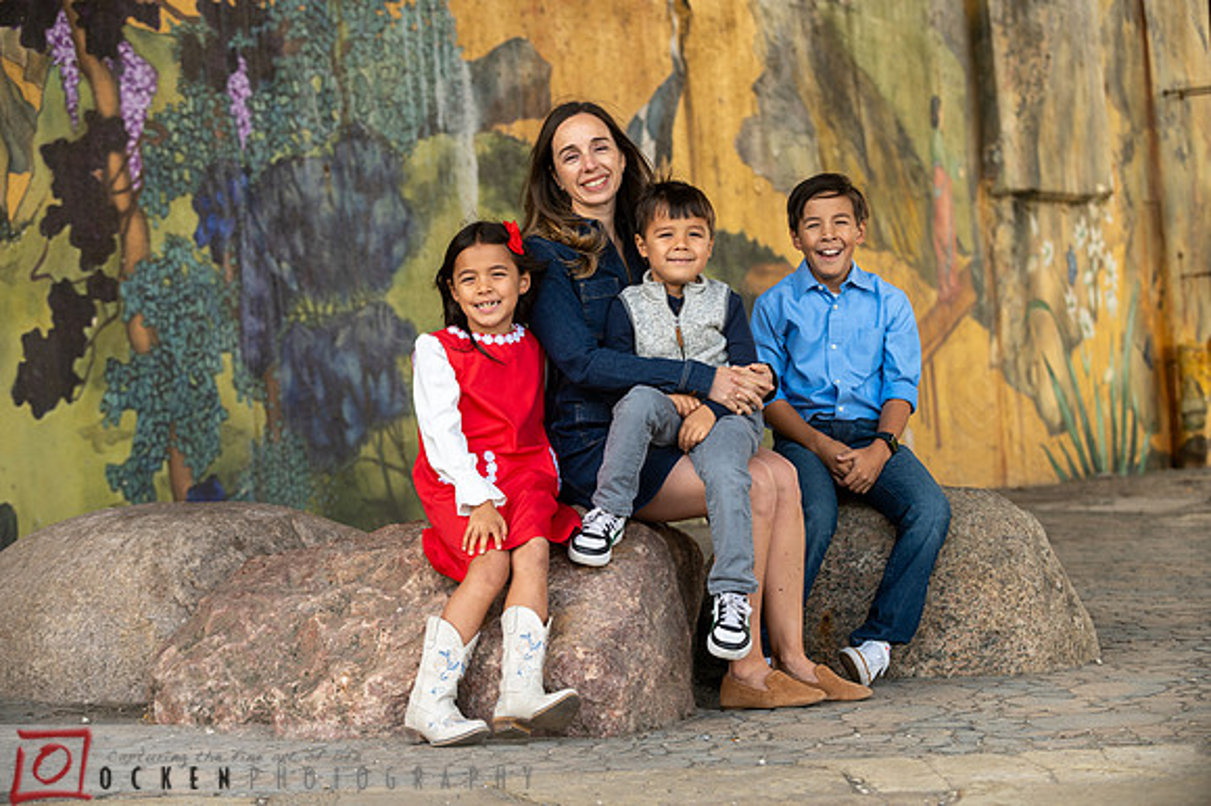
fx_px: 2757
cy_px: 403
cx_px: 606
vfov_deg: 16.6
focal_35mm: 82
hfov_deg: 24.8
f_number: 3.5
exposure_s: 1/250
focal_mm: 82
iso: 400
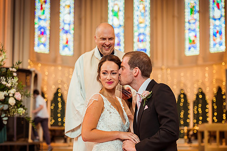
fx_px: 429
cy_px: 96
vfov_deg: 20.0
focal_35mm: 68
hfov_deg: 29.7
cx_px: 117
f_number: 2.2
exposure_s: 1/160
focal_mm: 50
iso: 500
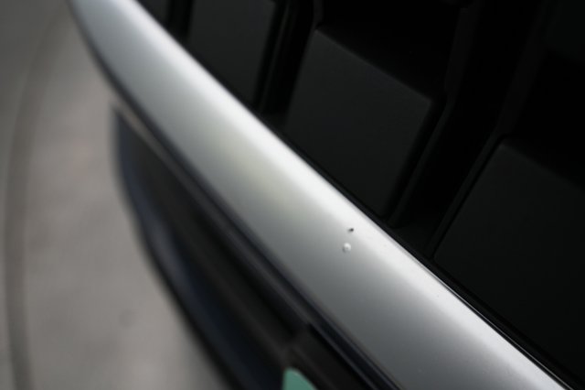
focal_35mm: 28
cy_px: 195
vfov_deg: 46.4
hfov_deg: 65.5
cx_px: 292
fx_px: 455
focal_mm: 28
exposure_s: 1/100
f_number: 4.5
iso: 1250
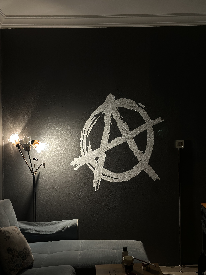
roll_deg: -0.9
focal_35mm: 48
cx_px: 103
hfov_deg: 30.3
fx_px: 381
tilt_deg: -1.0
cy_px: 138
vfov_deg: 39.7
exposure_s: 1/50
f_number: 1.78
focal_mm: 6.86
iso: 125
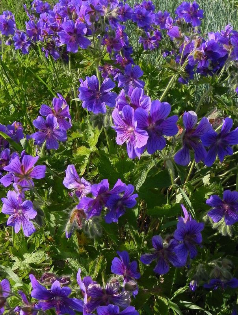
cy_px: 158
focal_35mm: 26
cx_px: 119
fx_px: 237
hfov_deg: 53.3
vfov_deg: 67.2
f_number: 3.5
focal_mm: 4.6
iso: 160
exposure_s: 1/1250
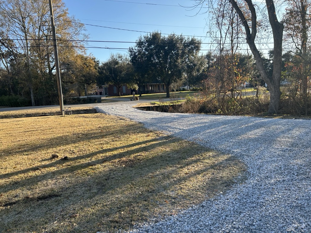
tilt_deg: -11.3
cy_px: 116
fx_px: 234
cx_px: 156
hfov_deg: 67.3
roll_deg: +0.5
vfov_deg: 53.1
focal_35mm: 26
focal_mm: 5.7
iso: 50
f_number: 1.5
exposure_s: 1/1112
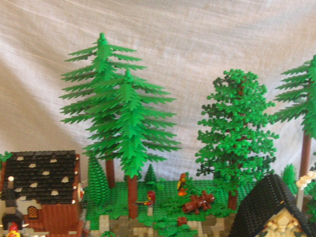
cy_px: 217
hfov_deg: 29.0
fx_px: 612
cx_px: 164
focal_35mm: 67
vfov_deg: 21.4
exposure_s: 1/5.8
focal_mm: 5.8
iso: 131
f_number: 2.8
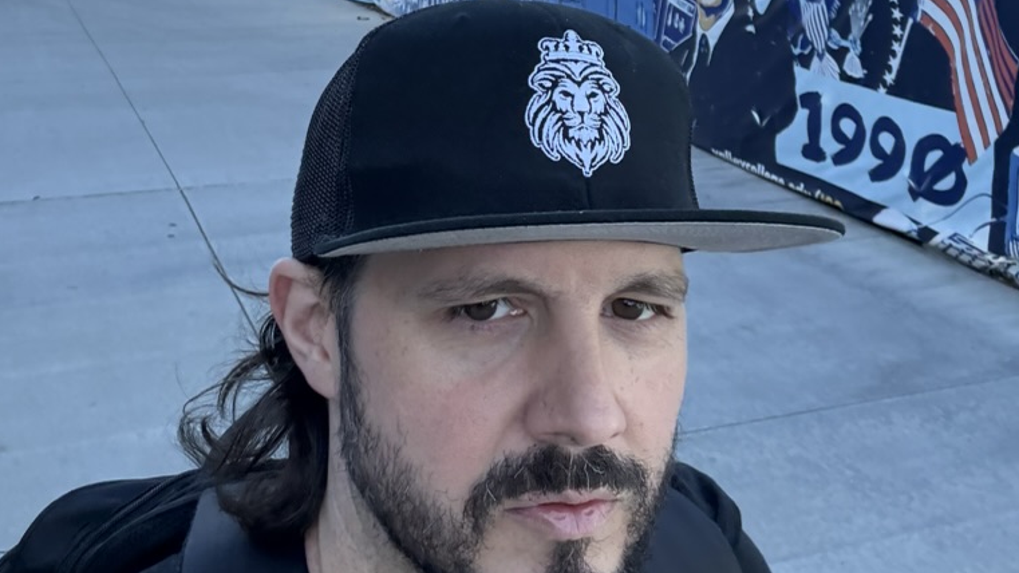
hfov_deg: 46.4
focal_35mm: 44
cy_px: 51
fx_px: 1189
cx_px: 506
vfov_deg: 26.2
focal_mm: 2.69
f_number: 1.9
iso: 50
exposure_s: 1/230
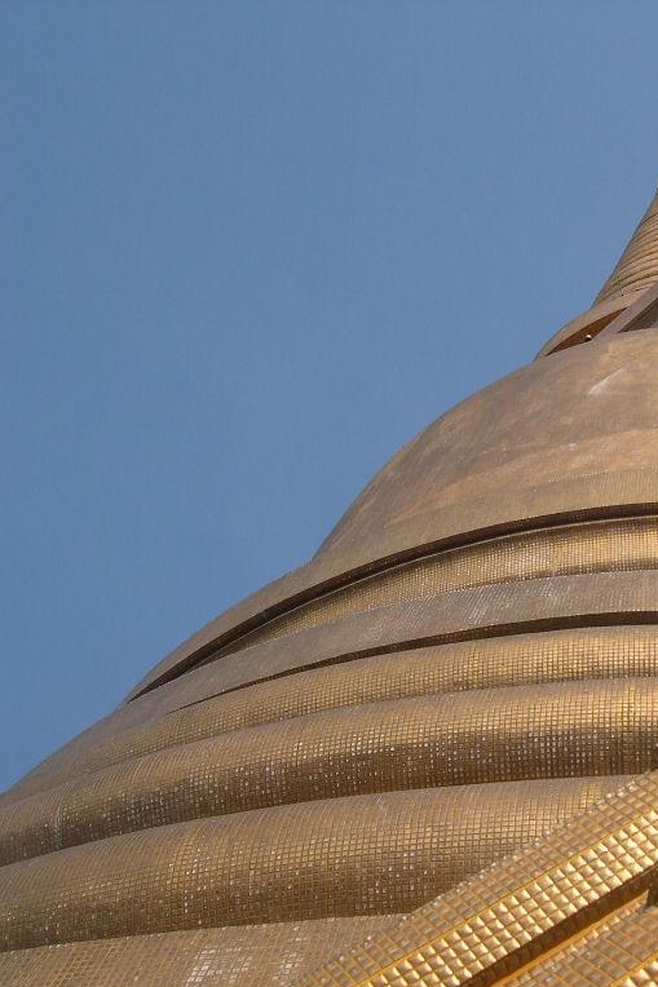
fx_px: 1454
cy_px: 495
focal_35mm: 53
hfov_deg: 24.4
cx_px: 652
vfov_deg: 37.5
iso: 100
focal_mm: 8
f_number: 7.6
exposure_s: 1/207
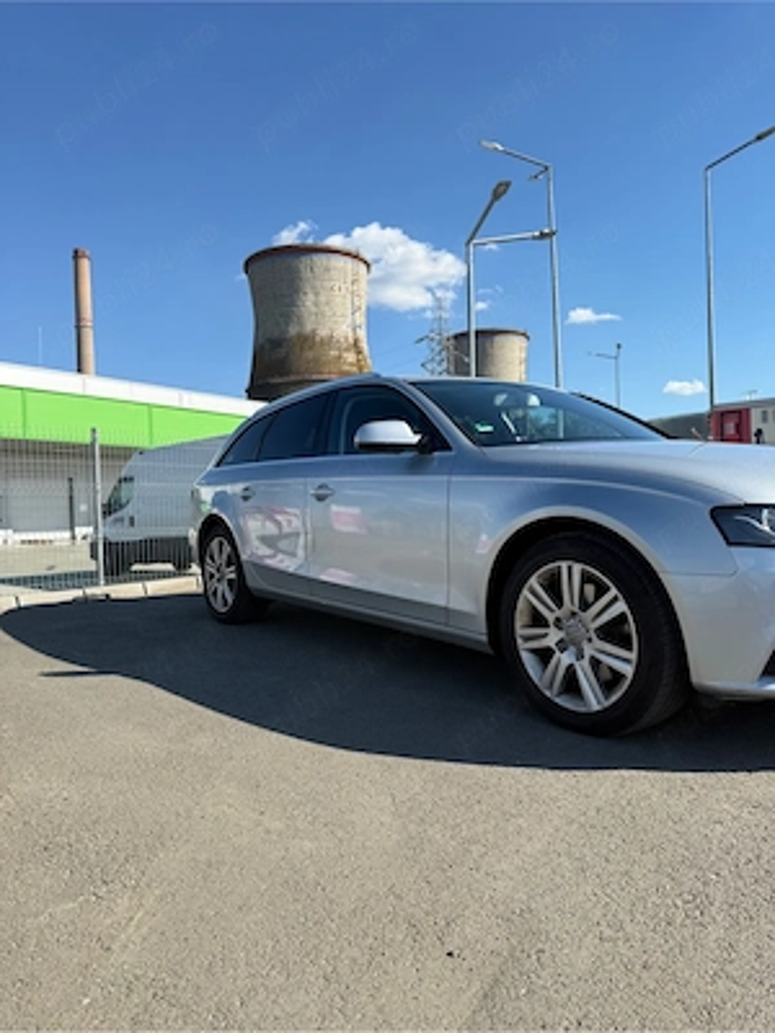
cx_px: 388
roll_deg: +2.6
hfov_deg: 56.8
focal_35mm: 24
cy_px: 516
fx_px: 716
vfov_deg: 71.6
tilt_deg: -1.0
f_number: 1.78
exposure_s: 1/2801
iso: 80
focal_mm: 6.76
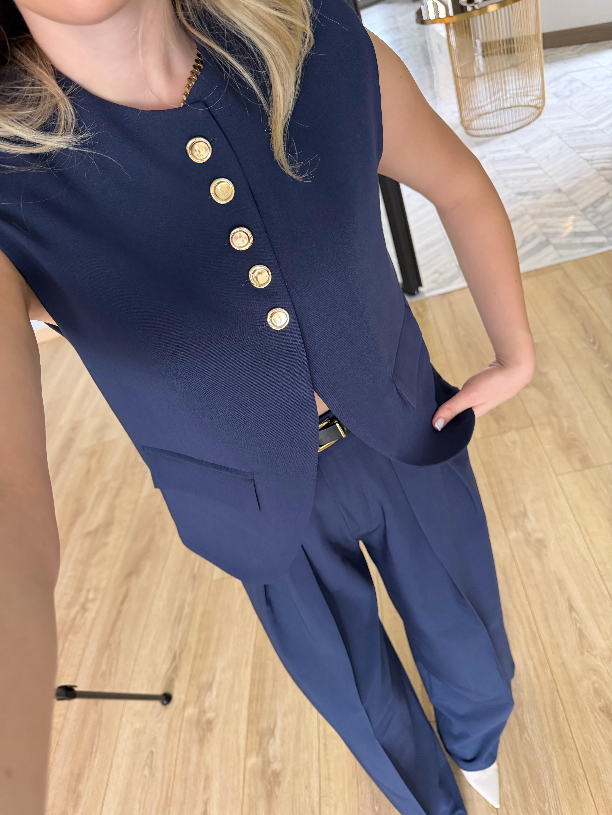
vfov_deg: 71.6
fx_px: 566
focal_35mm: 24
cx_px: 306
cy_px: 408
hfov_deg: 56.8
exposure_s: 1/60
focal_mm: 6.76
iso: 500
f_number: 1.78
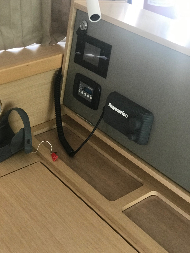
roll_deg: -1.7
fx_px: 424
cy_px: 126
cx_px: 94
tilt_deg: -32.8
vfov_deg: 33.2
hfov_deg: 25.2
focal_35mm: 58
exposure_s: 1/50
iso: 125
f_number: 2.8
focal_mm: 6.6
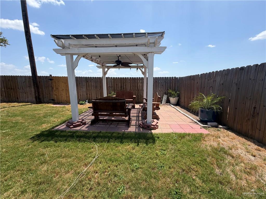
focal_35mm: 14
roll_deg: +0.1
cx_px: 133
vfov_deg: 85.7
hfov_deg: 102.1
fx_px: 108
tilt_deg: -7.7
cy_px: 100
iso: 20
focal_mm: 2.22
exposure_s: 1/770
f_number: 2.2
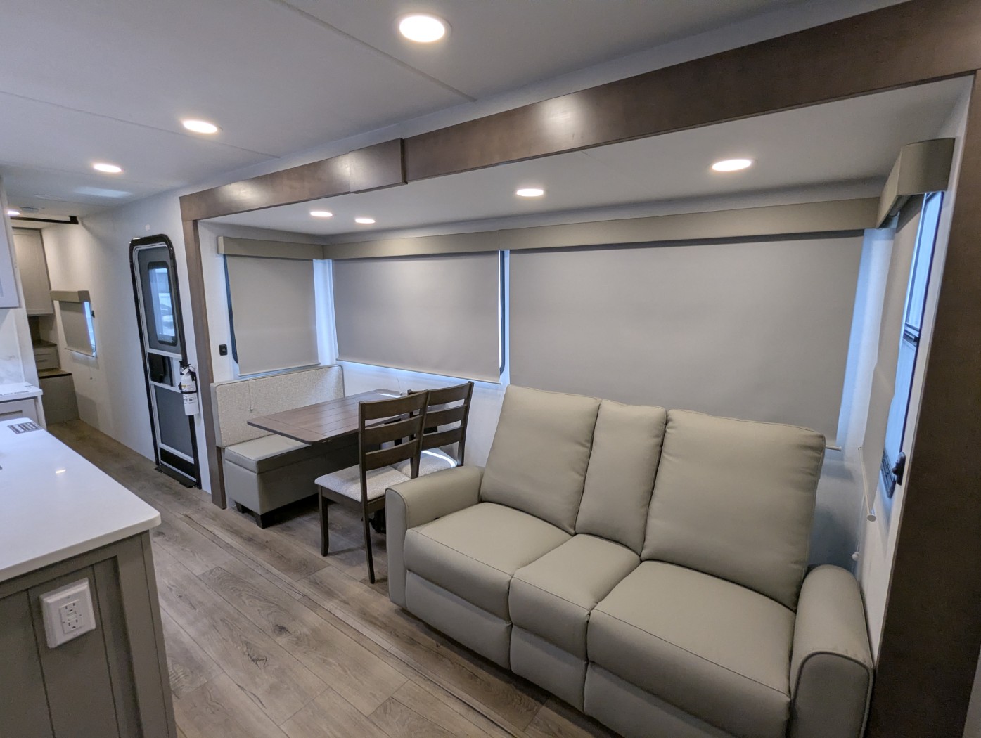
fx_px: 454
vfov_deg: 78.2
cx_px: 490
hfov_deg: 94.4
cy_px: 369
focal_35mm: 16
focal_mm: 2.35
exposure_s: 1/134
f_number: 2.2
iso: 187
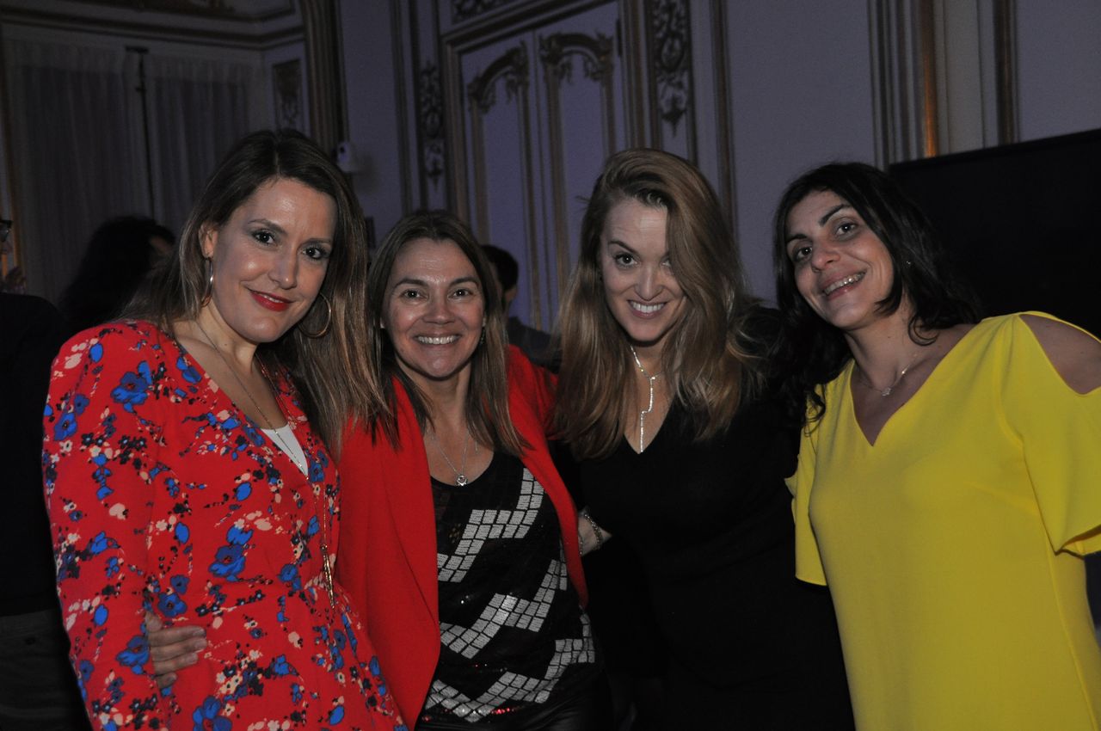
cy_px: 366
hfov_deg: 43.7
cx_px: 550
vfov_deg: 29.8
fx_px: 1374
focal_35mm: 45
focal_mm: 30
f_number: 4.2
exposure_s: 1/60
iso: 800
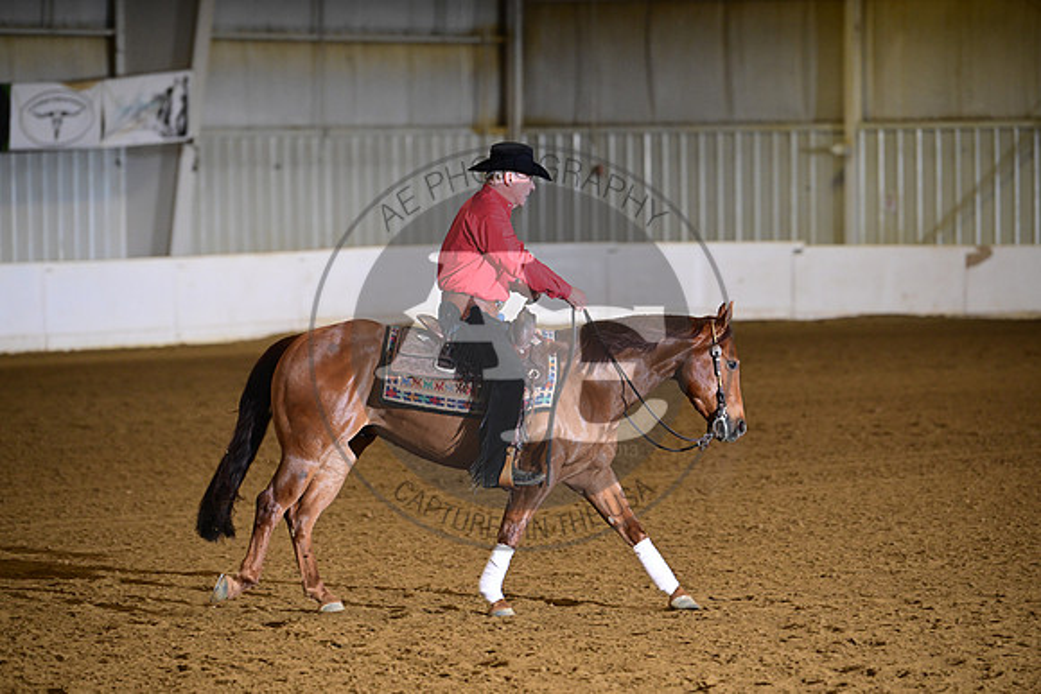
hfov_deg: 10.3
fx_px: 5784
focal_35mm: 200
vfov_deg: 6.9
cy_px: 347
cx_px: 520
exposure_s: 1/200
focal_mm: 200
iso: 2500
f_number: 4
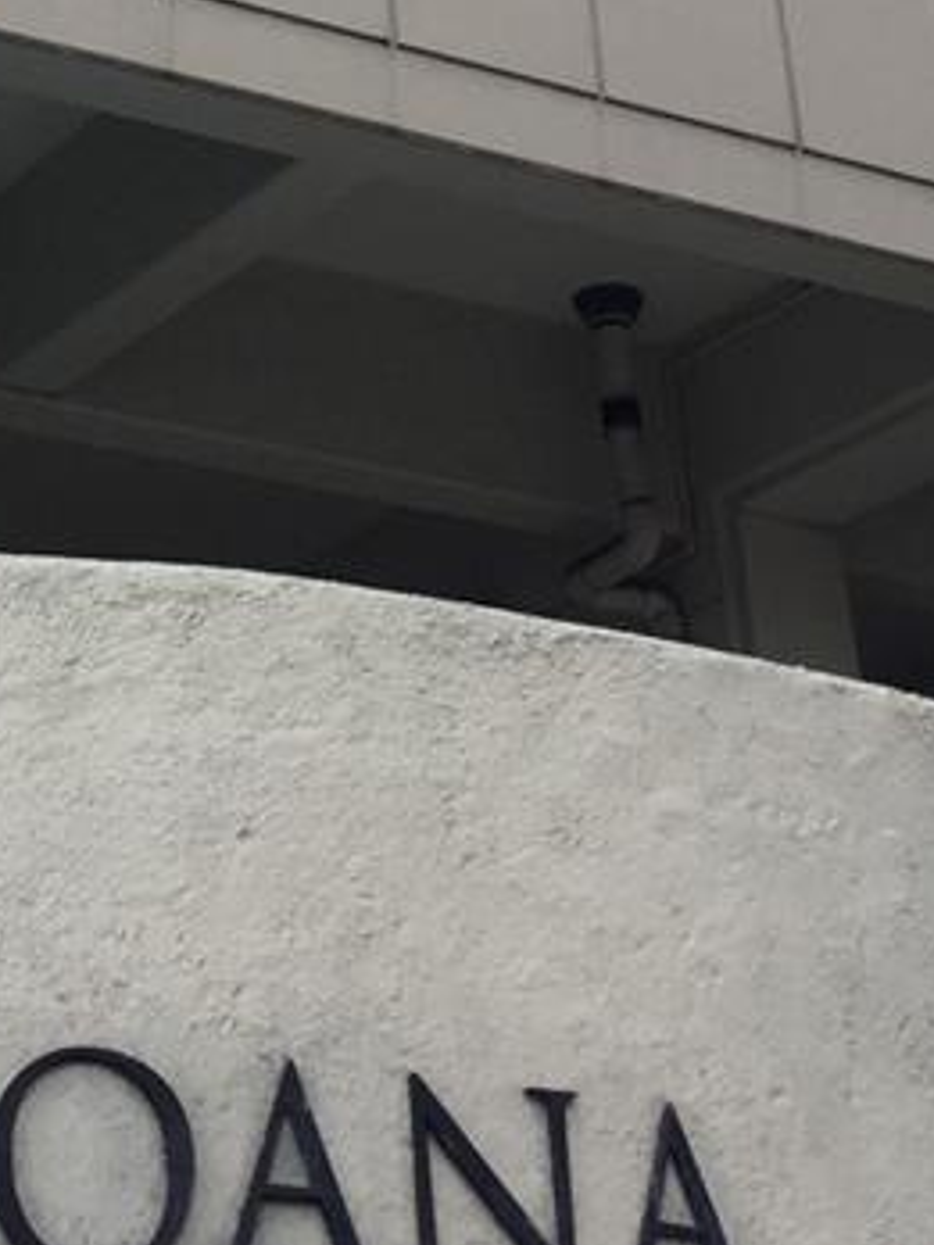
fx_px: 3598
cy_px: -558
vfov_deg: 17.8
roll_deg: -1.0
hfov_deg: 14.6
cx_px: 14
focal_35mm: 100
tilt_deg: +37.5
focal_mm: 4.15
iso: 32
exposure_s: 1/719
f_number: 2.2
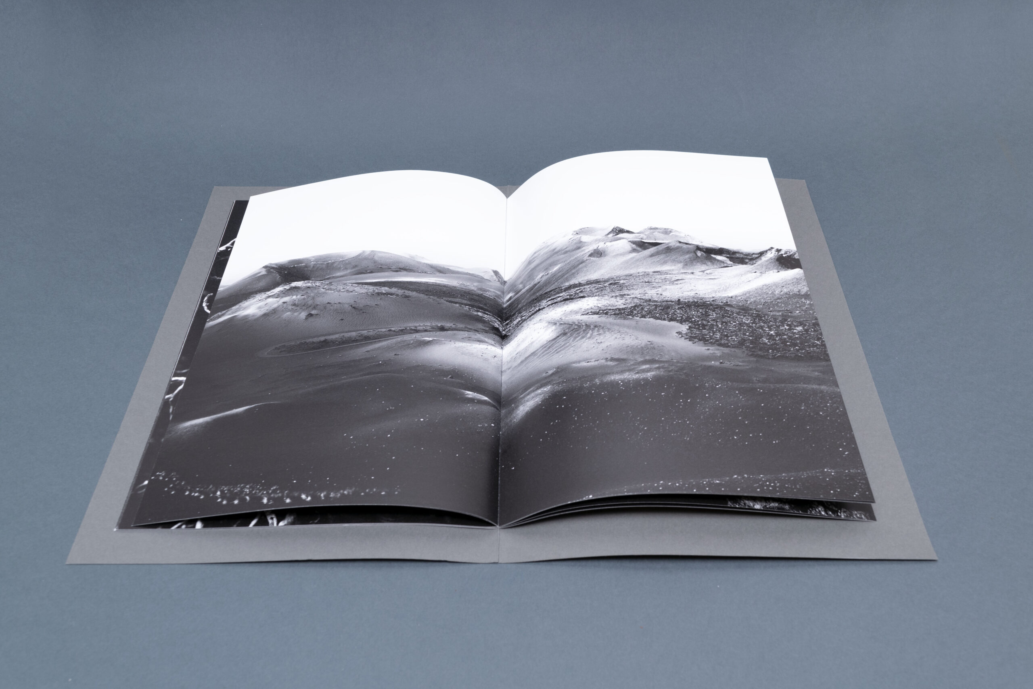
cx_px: 516
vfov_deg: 40.0
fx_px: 947
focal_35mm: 33
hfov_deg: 57.2
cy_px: 344
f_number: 8
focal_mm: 22
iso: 200
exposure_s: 1/125
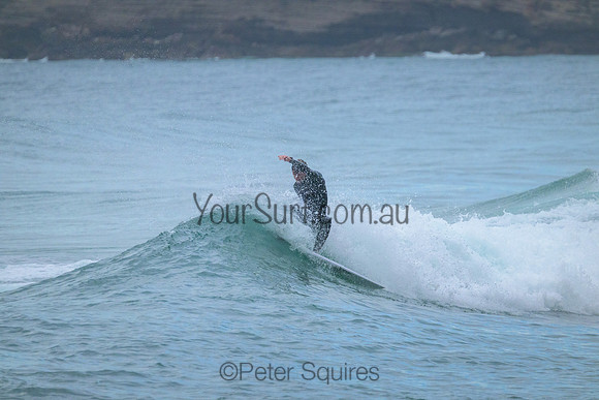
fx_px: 10152
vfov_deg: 2.3
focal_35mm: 610
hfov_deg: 3.4
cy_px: 200
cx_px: 300
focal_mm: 610
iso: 3600
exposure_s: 1/1250
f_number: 11
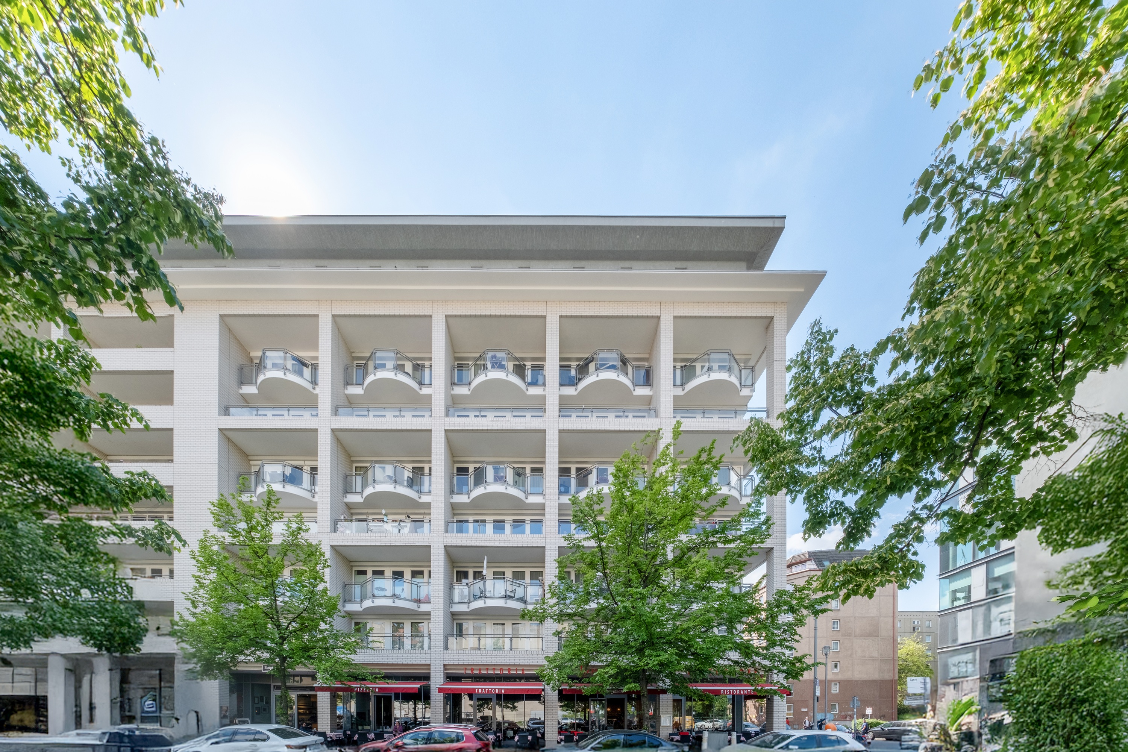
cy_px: 376
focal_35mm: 16
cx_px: 564
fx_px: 501
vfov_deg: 73.7
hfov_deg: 96.7
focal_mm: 10.5
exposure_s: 1/250
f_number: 13
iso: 400
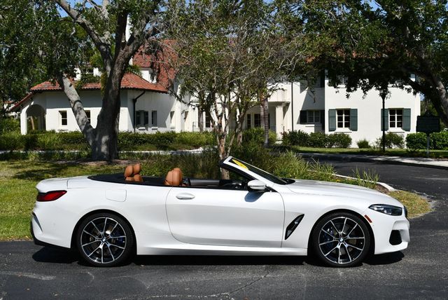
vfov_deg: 22.7
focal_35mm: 60
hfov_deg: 33.4
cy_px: 150
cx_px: 224
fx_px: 747
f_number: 10
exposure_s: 1/400
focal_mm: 30
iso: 100
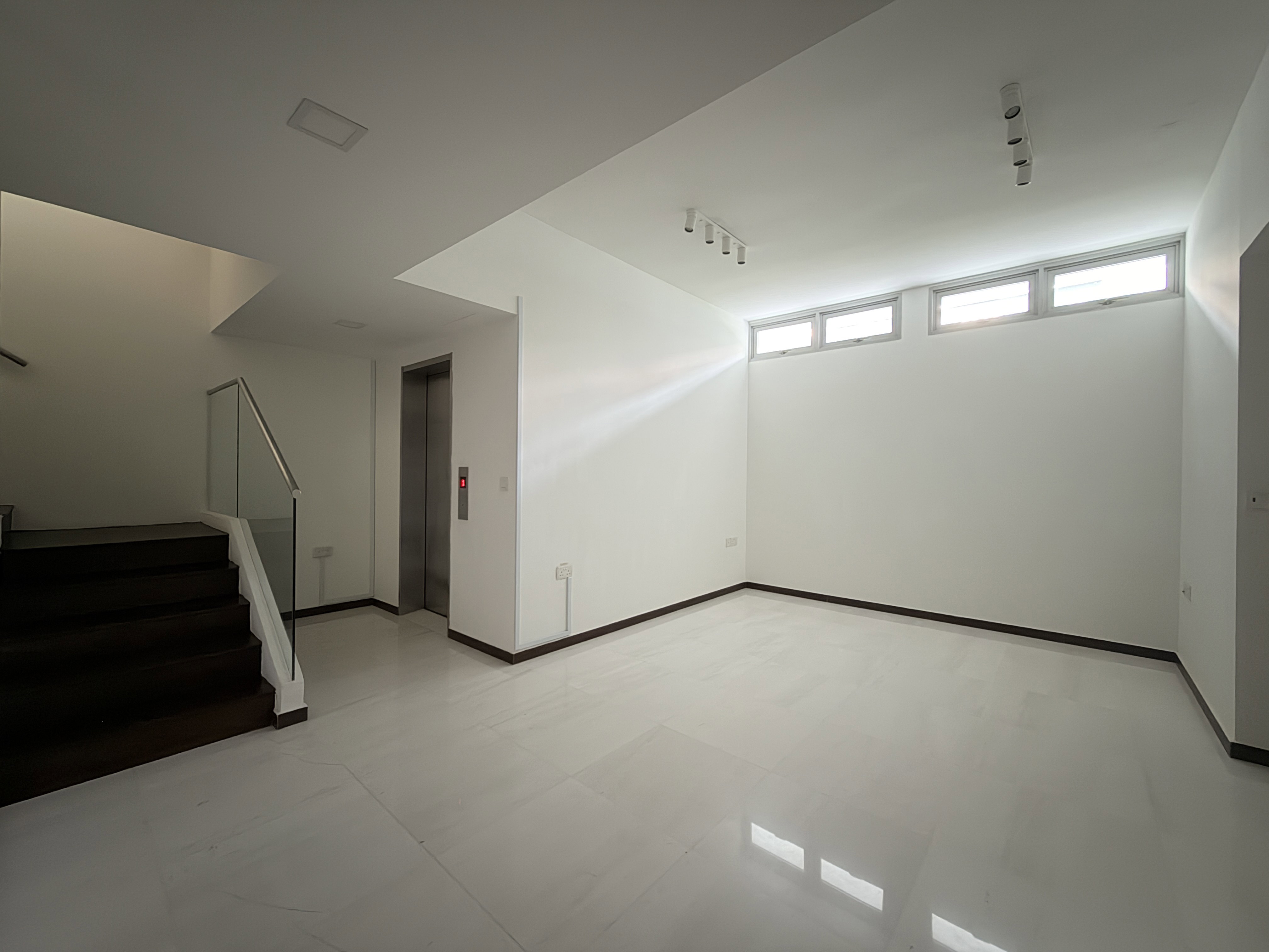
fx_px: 513
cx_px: 634
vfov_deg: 85.7
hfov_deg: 102.1
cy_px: 476
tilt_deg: -0.4
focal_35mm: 14
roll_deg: +0.2
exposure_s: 1/12
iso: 1250
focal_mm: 2.22
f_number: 2.2
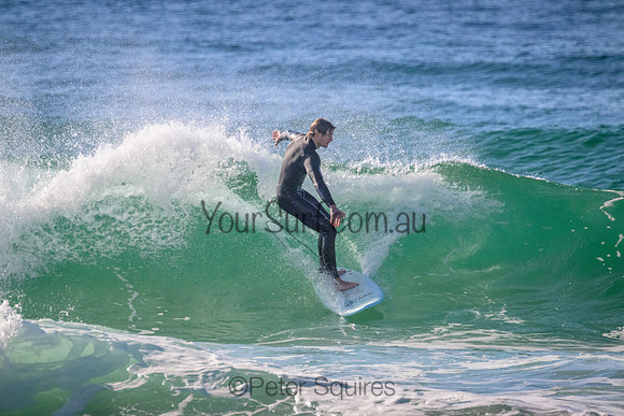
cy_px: 208
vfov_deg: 1.7
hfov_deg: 2.6
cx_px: 312
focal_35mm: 800
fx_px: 13869
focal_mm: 800
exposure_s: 1/2000
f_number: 11
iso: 3200
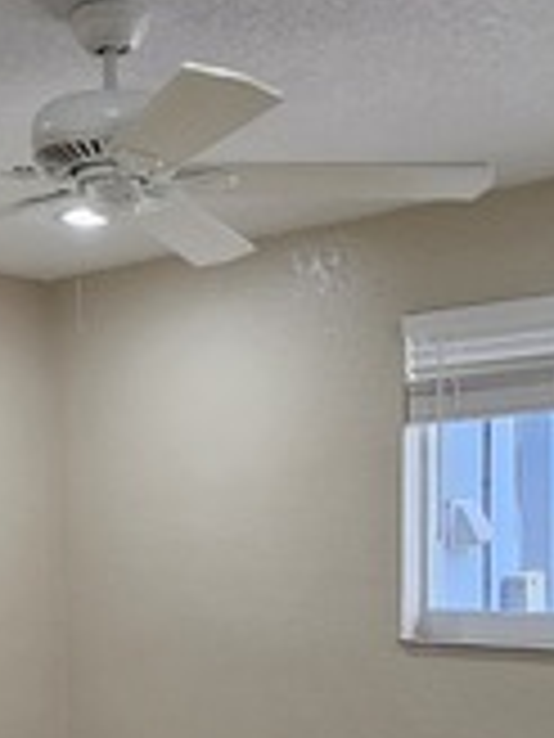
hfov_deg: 27.0
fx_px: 1131
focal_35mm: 53
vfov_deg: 34.4
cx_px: 117
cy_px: 646
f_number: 2.2
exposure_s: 1/60
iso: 125
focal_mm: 2.2
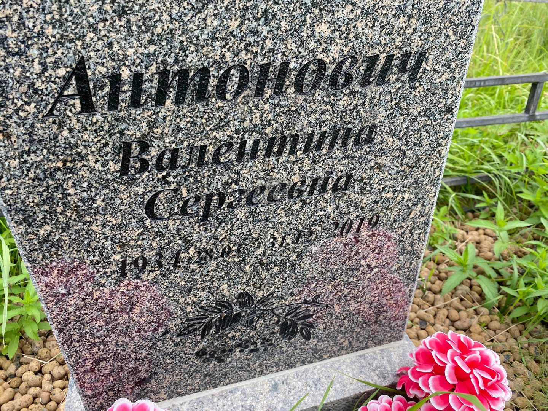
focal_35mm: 26
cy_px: 206
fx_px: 412
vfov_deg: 53.1
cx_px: 274
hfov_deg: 67.3
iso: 32
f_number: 1.8
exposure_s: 1/342
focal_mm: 4.25
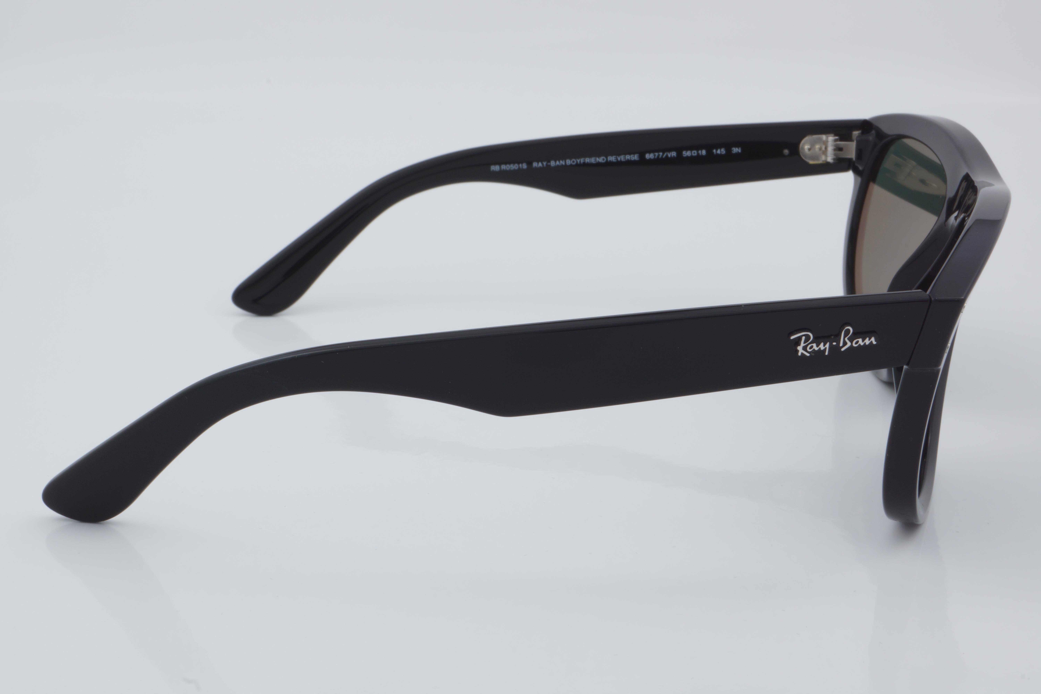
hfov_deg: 27.0
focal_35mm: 75
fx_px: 2169
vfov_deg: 18.2
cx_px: 520
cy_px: 347
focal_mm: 50
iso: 100
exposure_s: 1/4
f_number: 32
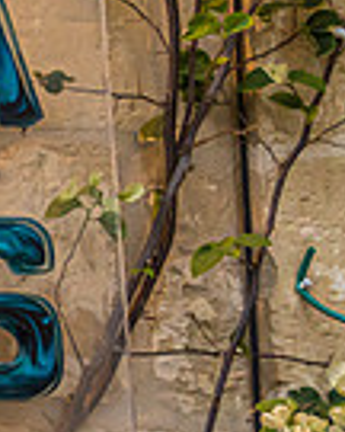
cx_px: -460
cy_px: 213
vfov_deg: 15.9
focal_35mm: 121
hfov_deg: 10.9
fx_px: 1544
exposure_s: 1/30
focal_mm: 20
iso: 1600
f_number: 3.5
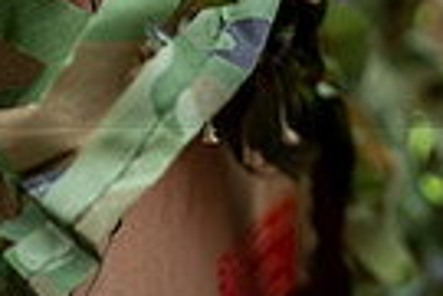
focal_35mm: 566
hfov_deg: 3.6
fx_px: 6964
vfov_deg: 2.4
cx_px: 883
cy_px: -230
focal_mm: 124
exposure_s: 1/160
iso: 100
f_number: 2.8
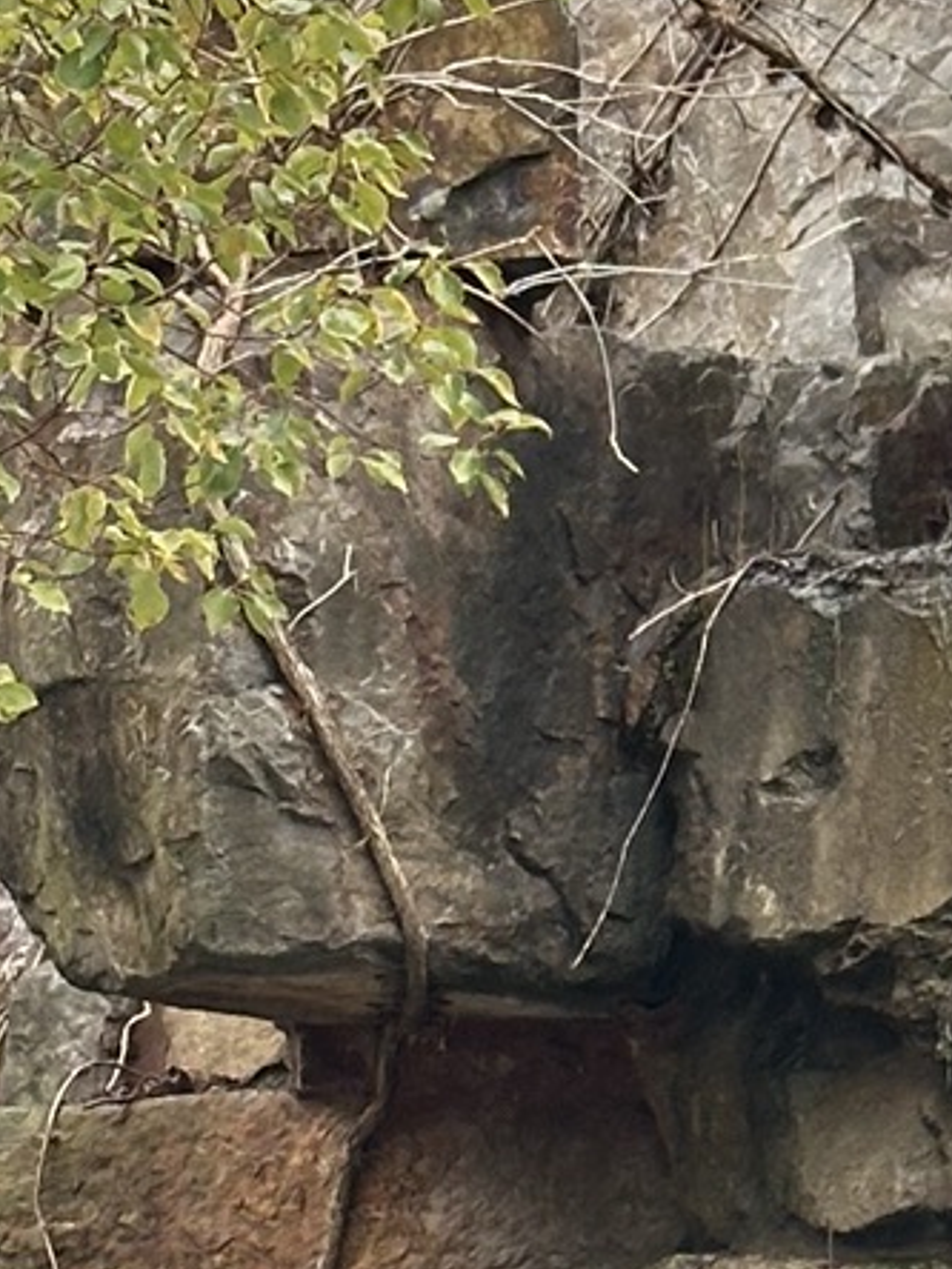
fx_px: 7920
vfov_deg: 9.1
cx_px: 1724
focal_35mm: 216
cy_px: 1218
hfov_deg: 6.7
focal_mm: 6.86
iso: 80
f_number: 1.78
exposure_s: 1/119
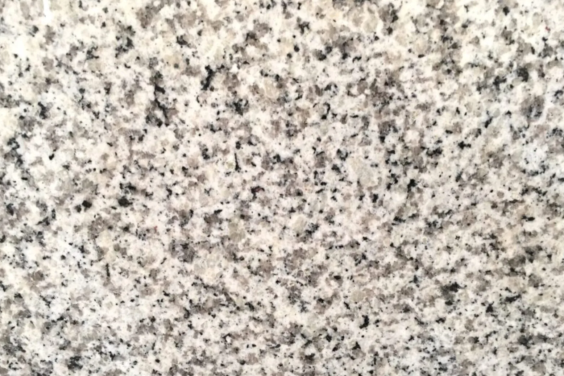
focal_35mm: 31
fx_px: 486
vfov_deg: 42.3
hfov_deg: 60.3
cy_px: 208
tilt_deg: -22.7
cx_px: 277
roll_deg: -1.7
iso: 100
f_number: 2.2
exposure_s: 1/30
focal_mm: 4.15
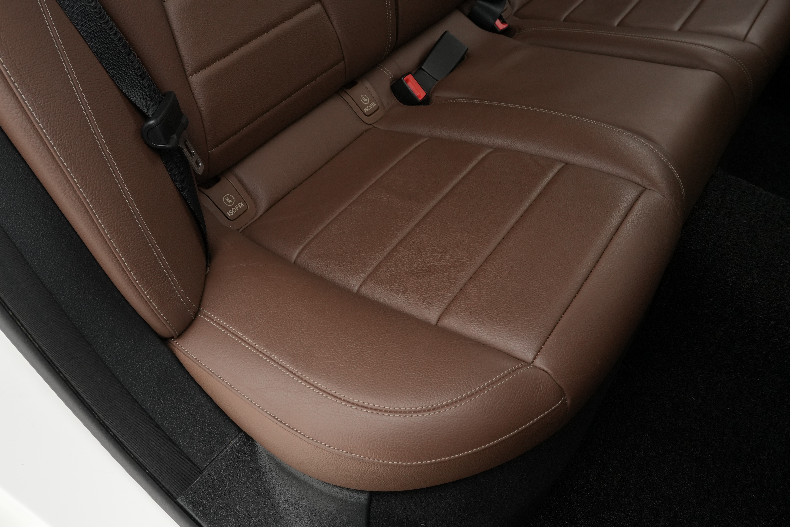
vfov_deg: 47.9
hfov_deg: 67.4
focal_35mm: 27
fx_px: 592
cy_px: 264
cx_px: 395
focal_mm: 18
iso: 800
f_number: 7.1
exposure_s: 1/50
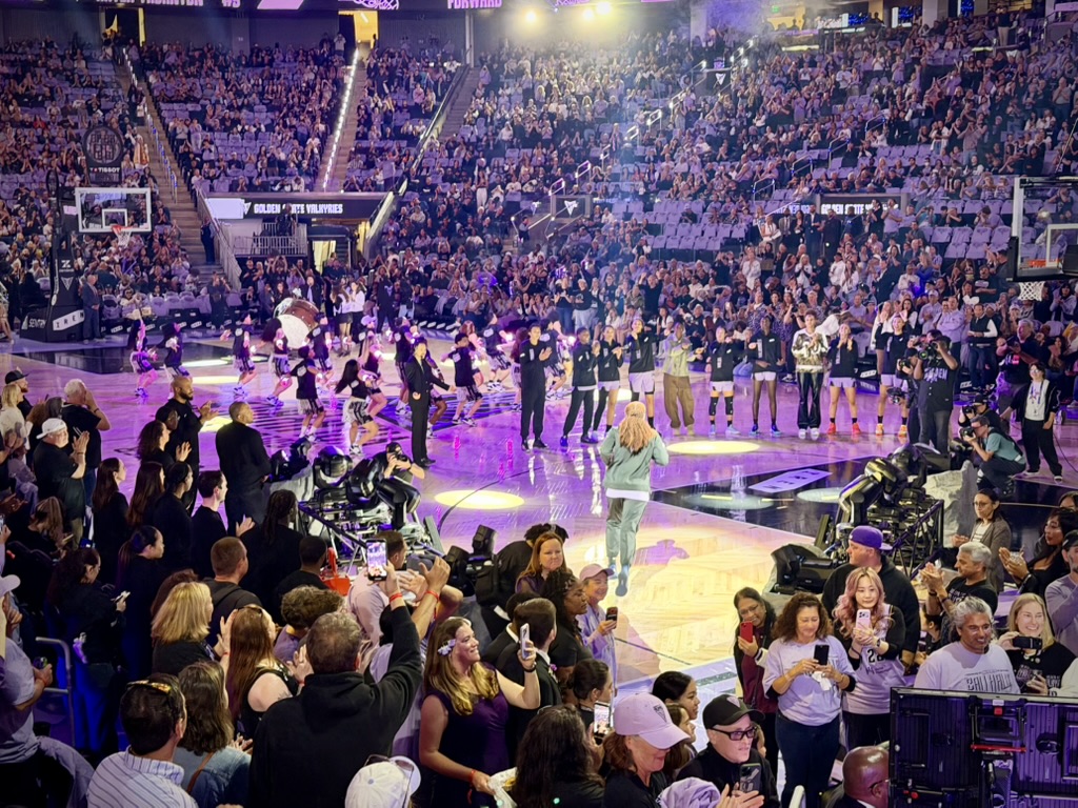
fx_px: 1495
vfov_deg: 30.3
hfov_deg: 39.7
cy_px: 404
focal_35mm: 48
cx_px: 539
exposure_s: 1/40
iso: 320
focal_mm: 6.76
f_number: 1.78
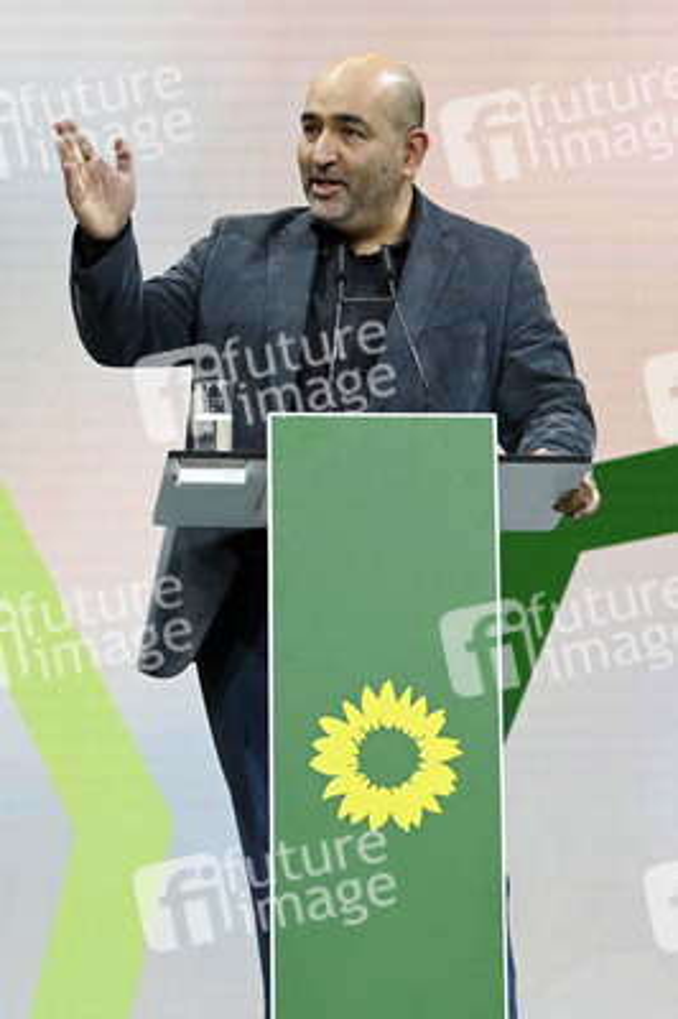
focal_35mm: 105
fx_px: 2971
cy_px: 510
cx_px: 339
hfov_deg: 13.0
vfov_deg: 19.5
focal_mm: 105
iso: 8000
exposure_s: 1/320
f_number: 5.6
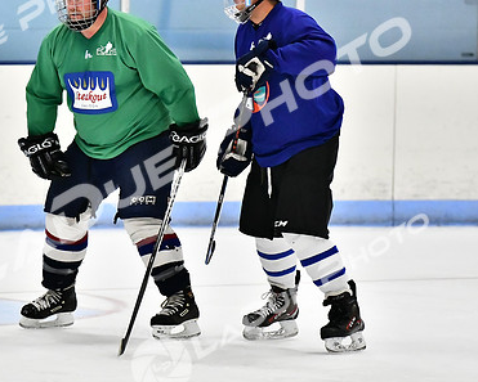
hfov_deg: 6.8
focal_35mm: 286
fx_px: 4047
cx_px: 129
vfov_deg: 5.4
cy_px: 177
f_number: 2.8
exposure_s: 1/1600
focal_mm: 130
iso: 8000
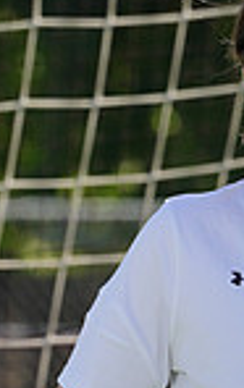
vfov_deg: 1.6
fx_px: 14043
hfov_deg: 1.0
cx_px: 317
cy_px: 490
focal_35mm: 1325
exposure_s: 1/250
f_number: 11
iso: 200
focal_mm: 333
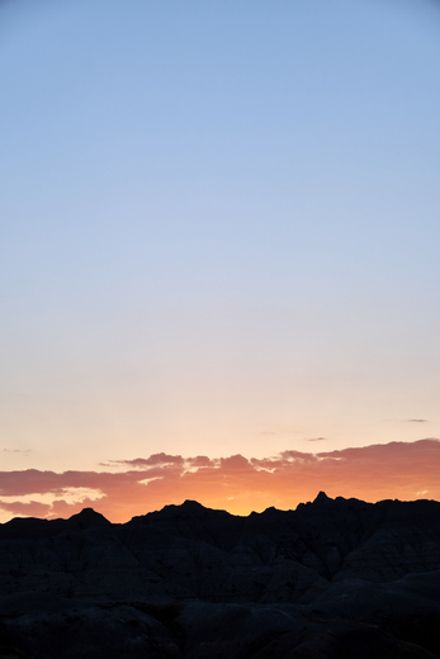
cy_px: 330
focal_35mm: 120
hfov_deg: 11.4
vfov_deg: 17.1
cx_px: 220
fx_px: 2198
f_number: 6.4
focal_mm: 80
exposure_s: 1/280
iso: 320
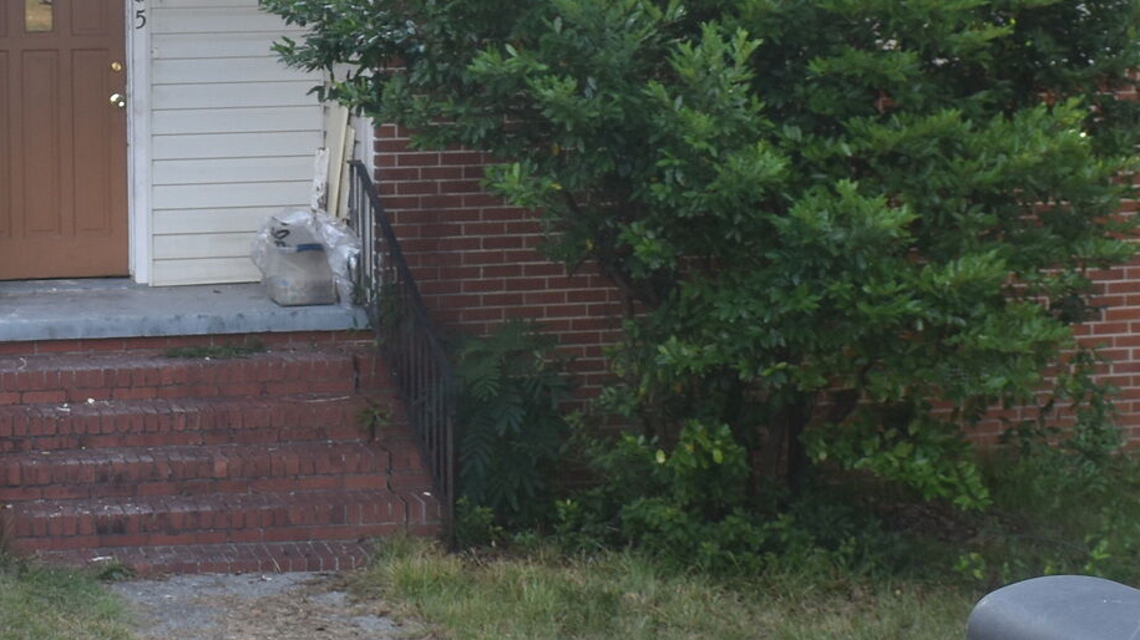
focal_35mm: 95
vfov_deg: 12.7
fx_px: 2871
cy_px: 207
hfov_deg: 22.1
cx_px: 207
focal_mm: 18
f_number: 5
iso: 160
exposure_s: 1/200
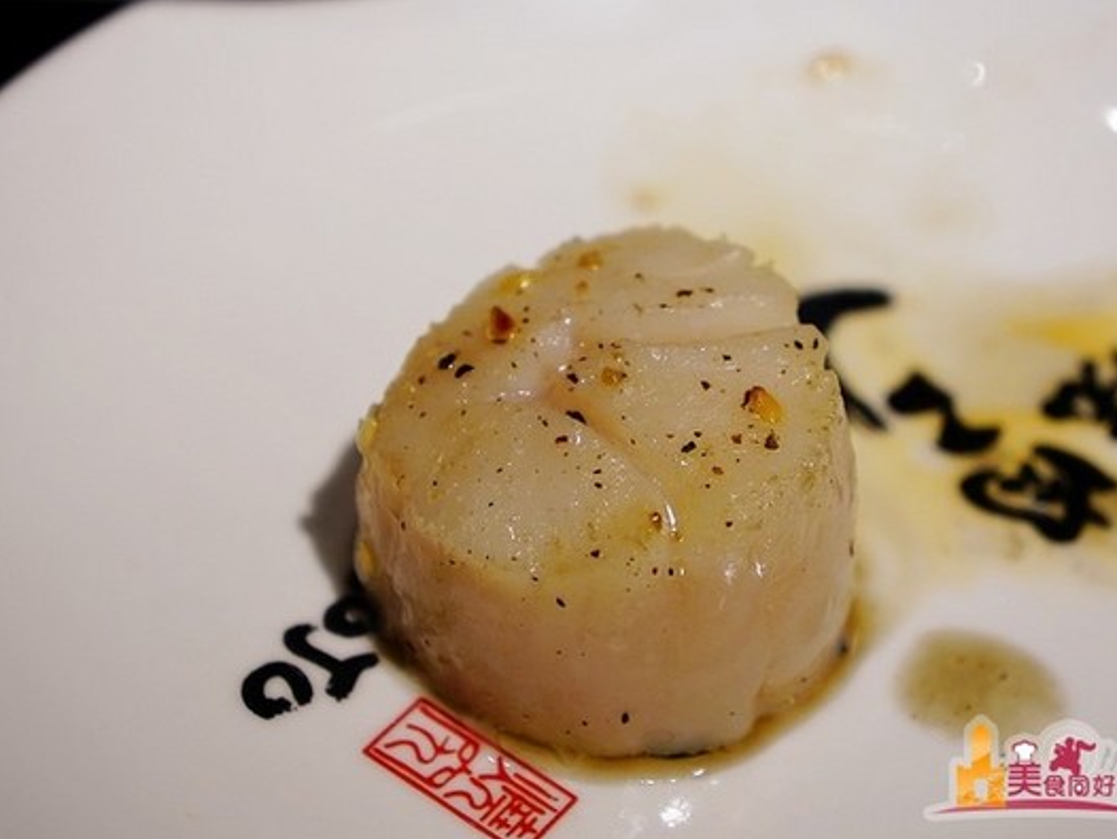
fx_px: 2600
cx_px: 582
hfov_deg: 24.2
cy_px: 423
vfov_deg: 18.3
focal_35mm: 81
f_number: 5
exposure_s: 1/80
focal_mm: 49
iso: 500
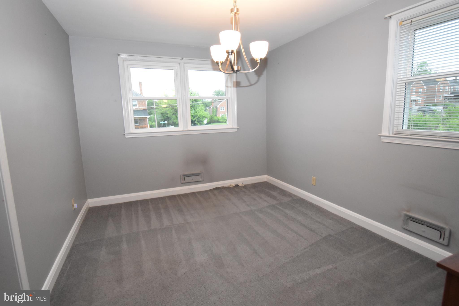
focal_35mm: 18
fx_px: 229
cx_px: 230
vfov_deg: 67.4
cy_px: 153
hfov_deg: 90.0
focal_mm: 12
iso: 2500
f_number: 4.8
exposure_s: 1/125
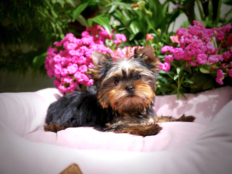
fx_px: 288
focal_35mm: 43
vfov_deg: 33.6
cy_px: 88
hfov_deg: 43.8
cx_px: 112
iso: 160
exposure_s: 1/1600
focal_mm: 20
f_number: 2.2
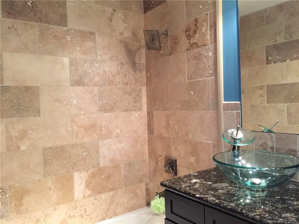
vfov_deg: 48.2
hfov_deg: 61.7
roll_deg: +1.8
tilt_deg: -1.7
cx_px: 150
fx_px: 250
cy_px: 112
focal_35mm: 29
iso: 125
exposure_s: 1/15
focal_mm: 4.15
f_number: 2.2
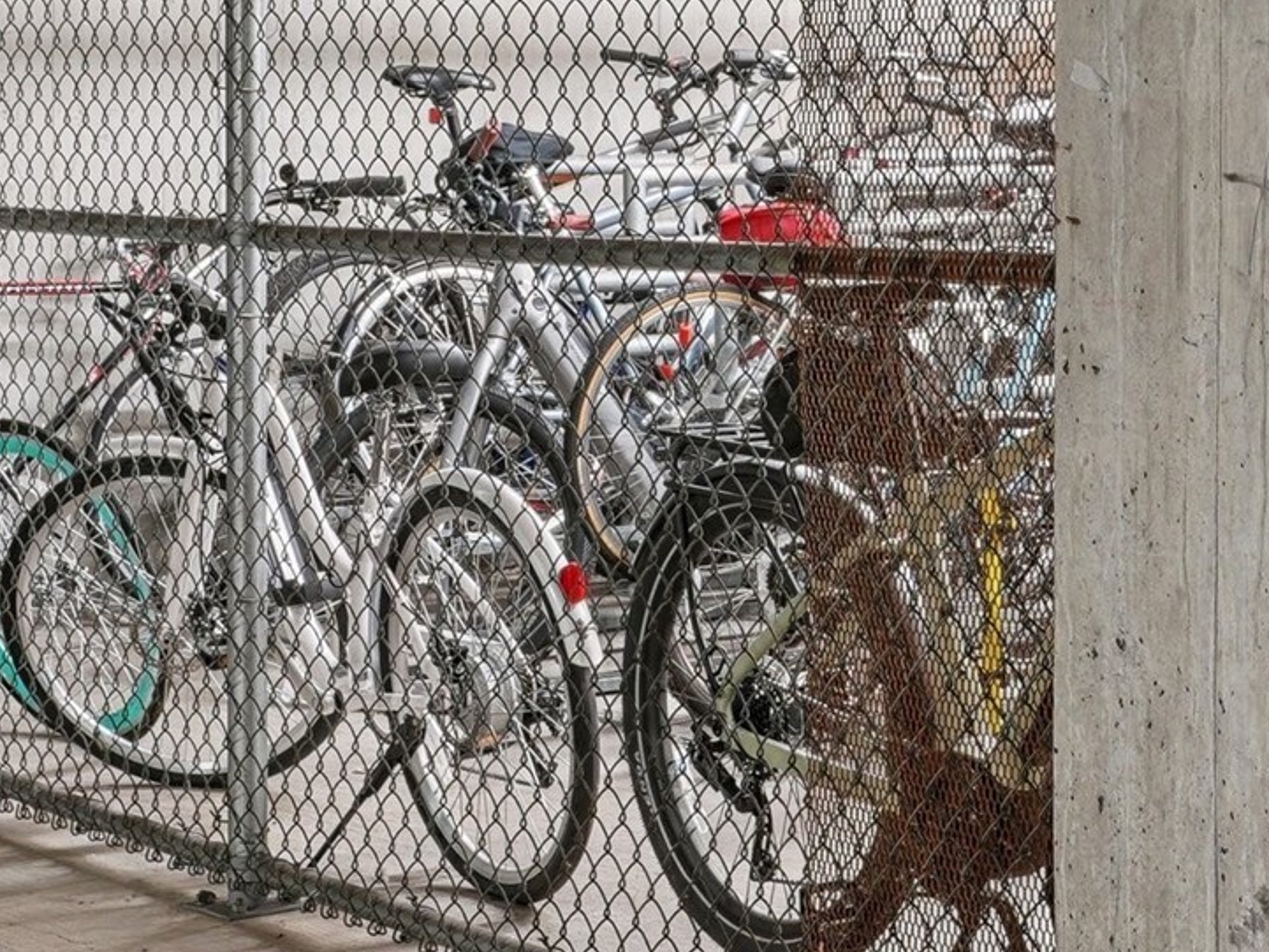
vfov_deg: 15.4
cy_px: 59
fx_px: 3483
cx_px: 1053
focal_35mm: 95
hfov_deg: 20.4
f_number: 8
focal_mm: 28
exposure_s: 1/2
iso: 400
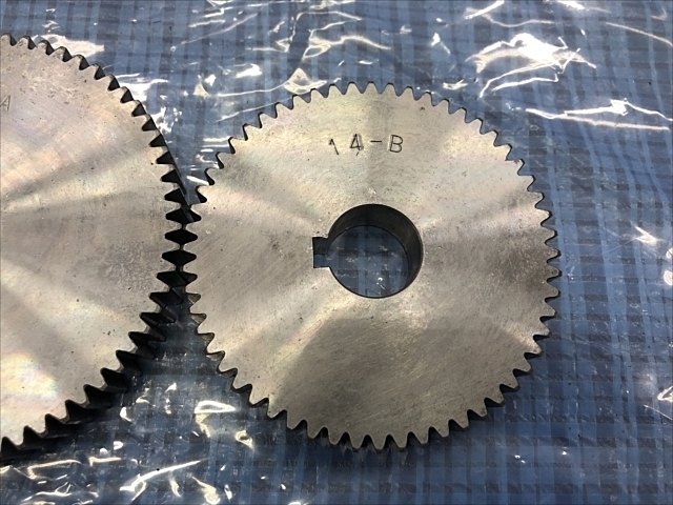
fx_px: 544
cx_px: 336
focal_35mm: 28
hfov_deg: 63.4
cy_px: 252
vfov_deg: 49.7
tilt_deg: -75.0
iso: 32
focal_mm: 3.99
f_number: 1.8
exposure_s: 1/30
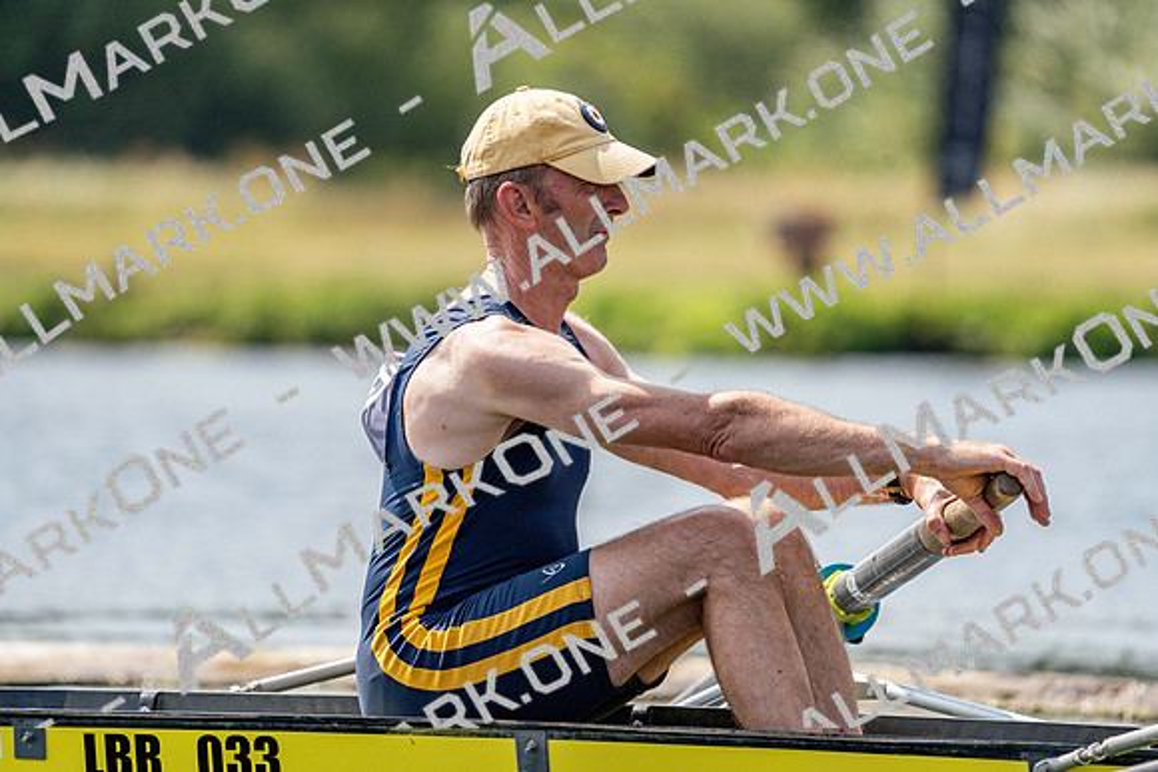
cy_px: 386
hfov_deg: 4.5
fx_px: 14671
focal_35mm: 456
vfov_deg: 3.0
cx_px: 579
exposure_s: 1/1600
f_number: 6.3
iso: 320
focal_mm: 456
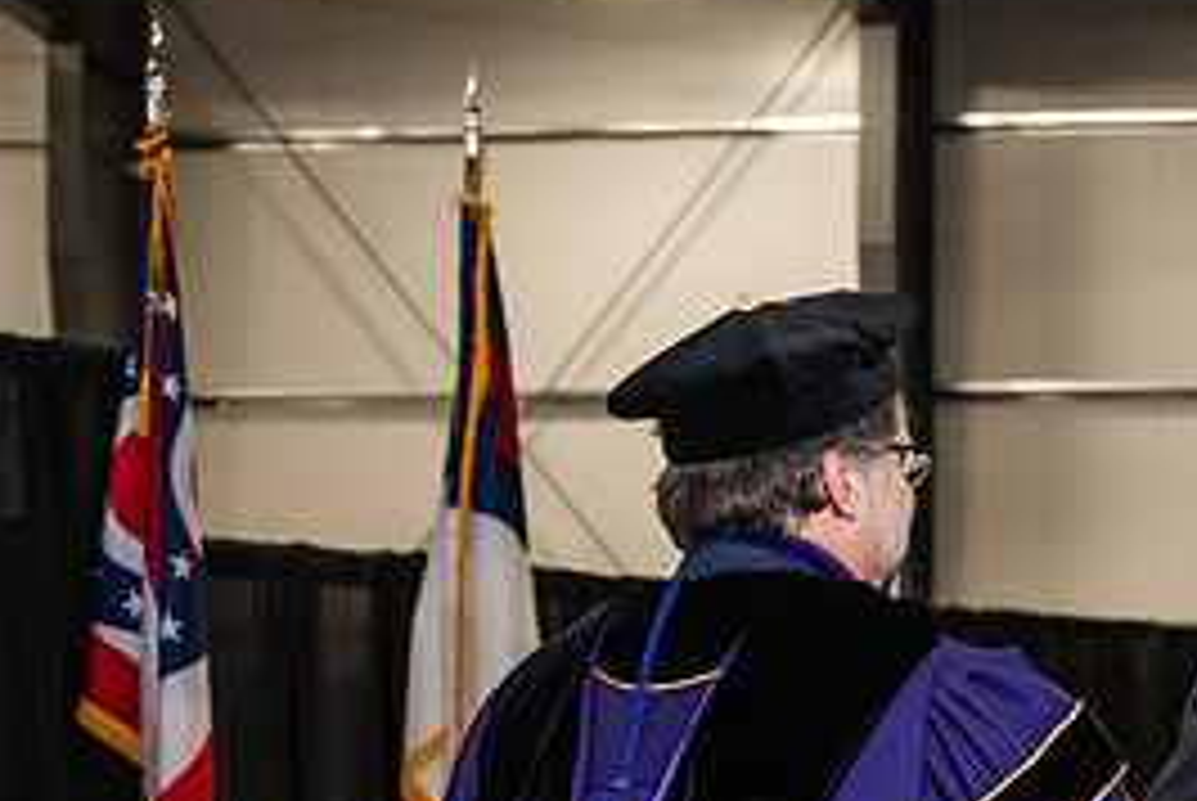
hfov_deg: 14.9
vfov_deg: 10.1
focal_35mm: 135
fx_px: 4494
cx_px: 1228
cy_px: 803
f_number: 5
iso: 1250
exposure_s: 1/200
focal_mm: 62
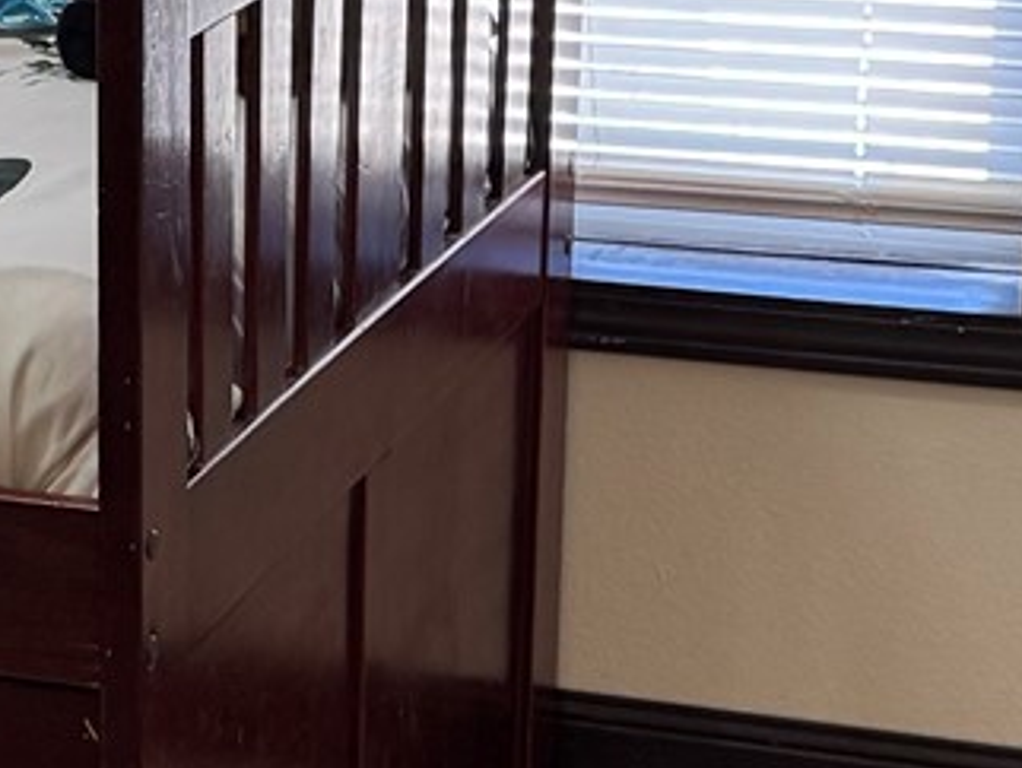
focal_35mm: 143
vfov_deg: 10.4
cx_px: -390
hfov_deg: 13.2
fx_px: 4225
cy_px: 184
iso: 125
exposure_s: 1/60
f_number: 1.78
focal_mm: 6.76
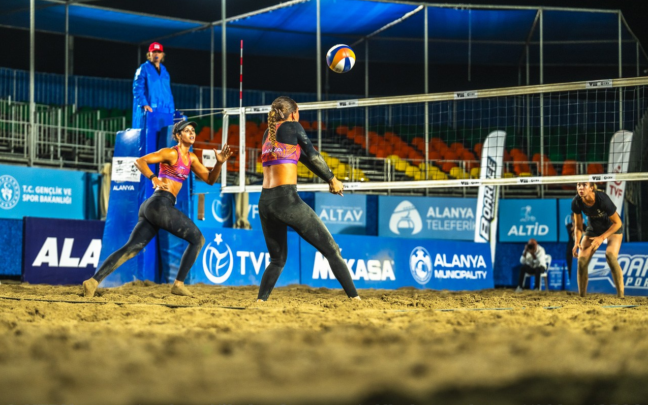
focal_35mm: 90
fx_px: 1589
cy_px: 210
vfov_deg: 14.5
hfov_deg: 23.0
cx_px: 324
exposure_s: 1/1000
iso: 1000
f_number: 3.2
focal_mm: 88
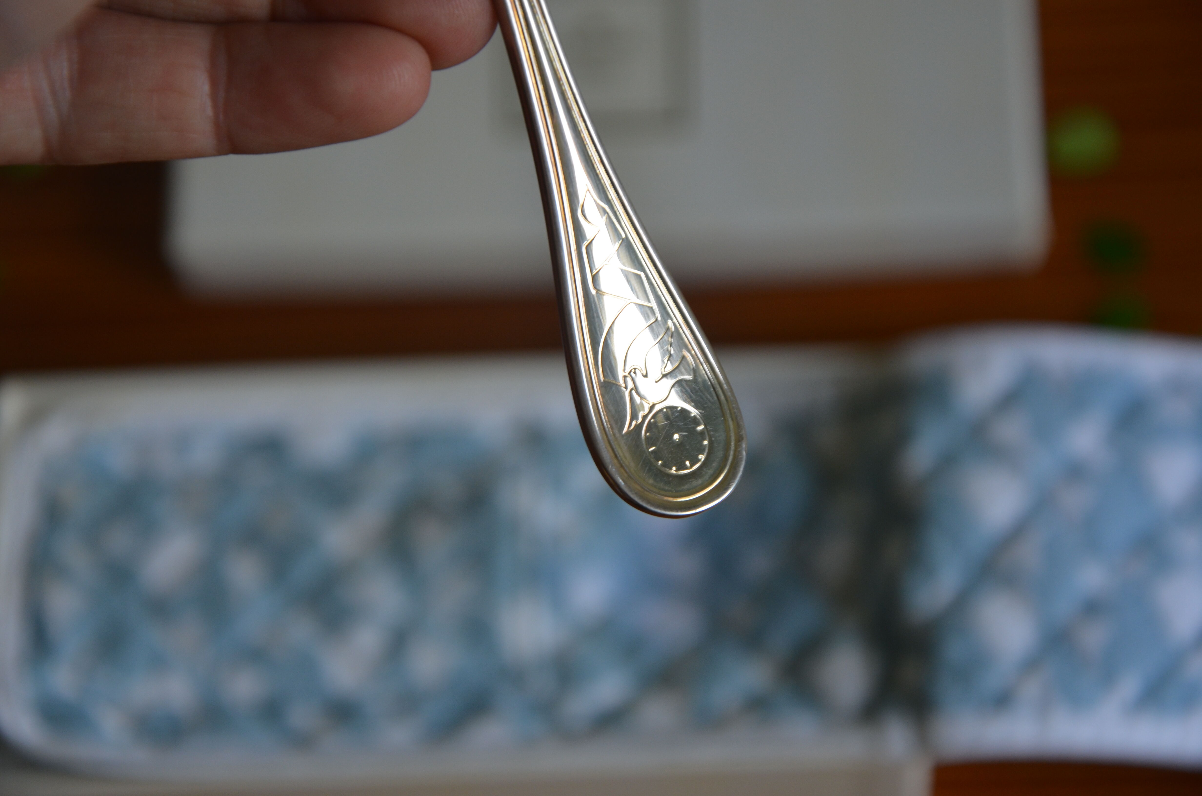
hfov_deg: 16.1
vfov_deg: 10.7
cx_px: 601
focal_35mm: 128
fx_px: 4248
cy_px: 398
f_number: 6.3
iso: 400
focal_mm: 85
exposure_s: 1/125
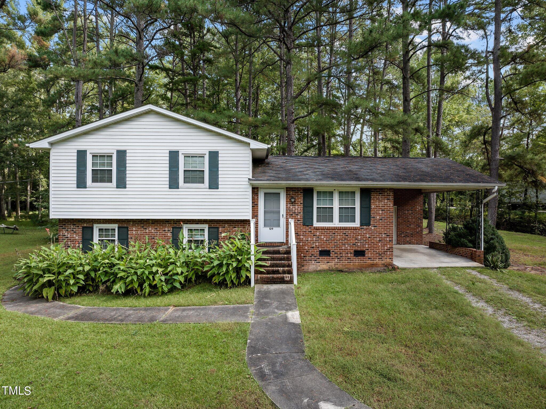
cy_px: 204
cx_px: 273
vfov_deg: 56.8
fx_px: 378
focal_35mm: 24
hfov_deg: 71.6
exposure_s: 1/30
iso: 130
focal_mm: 12.29
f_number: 2.8
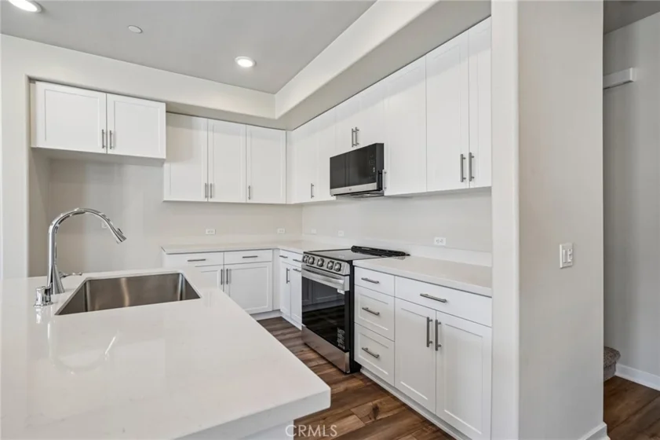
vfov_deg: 70.4
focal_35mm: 17
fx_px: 312
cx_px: 330
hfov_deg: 93.3
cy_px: 220
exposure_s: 1/30
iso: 320
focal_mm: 17
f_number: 7.1
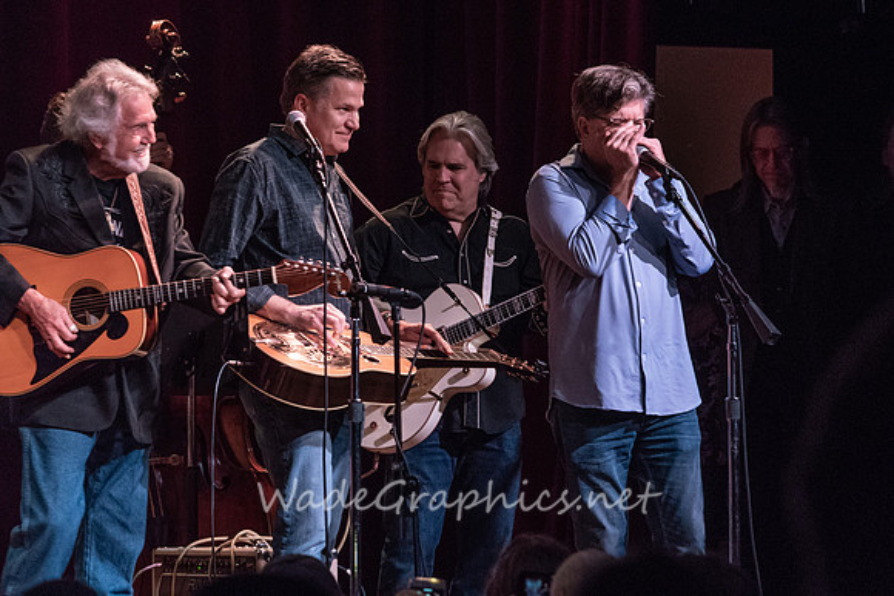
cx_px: 513
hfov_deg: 7.5
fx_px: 6846
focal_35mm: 276
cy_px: 254
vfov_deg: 5.0
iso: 6400
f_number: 8
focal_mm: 240
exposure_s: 1/100
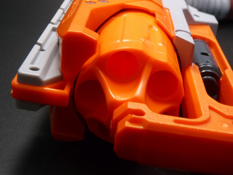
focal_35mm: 60
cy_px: 67
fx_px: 404
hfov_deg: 31.9
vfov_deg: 24.4
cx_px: 155
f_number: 3
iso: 200
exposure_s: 1/30
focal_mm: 7.8
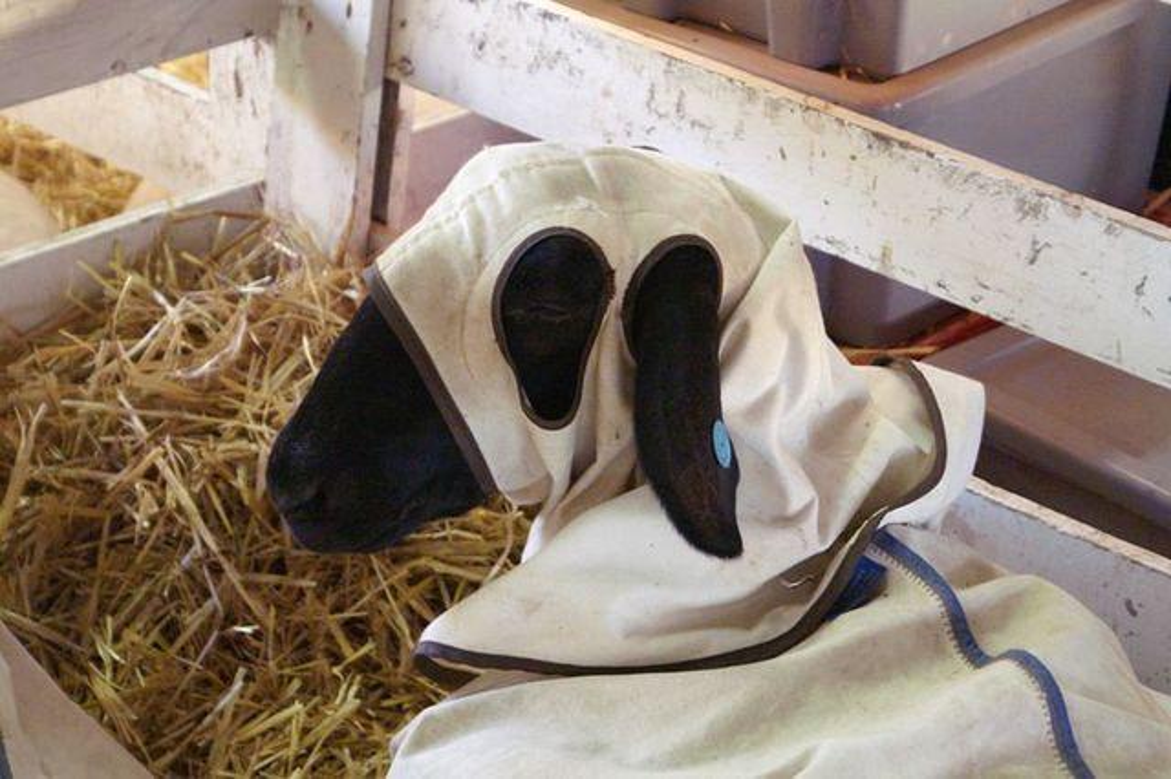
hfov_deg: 19.5
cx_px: 586
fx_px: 3414
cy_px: 390
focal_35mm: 105
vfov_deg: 13.0
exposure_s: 1/80
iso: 3200
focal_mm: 70
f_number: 5.6
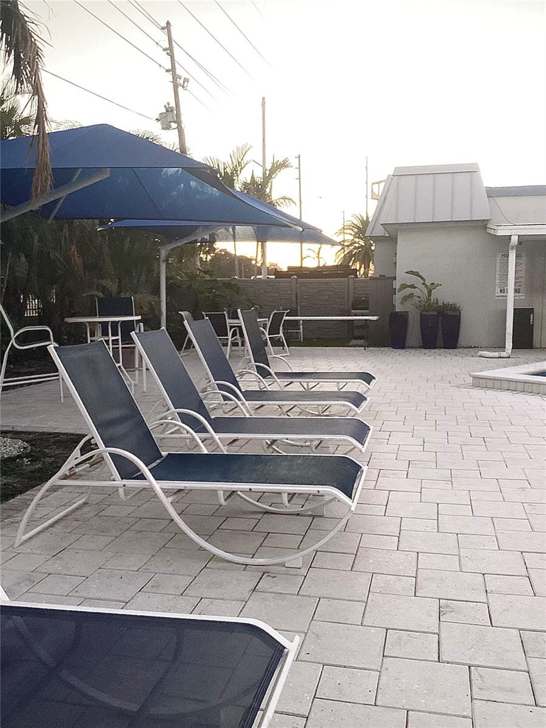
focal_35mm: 31
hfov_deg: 45.4
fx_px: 652
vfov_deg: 58.4
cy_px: 364
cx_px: 273
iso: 50
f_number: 2.4
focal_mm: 3.3
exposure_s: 1/60
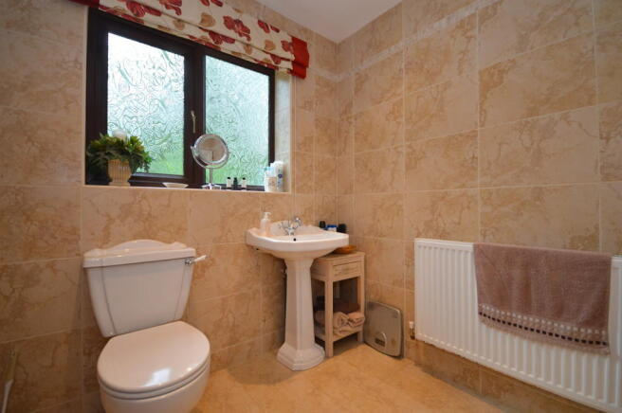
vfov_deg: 77.2
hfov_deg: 100.4
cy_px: 206
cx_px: 311
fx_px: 259
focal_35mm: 15
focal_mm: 10
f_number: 4
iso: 720
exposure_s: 1/60
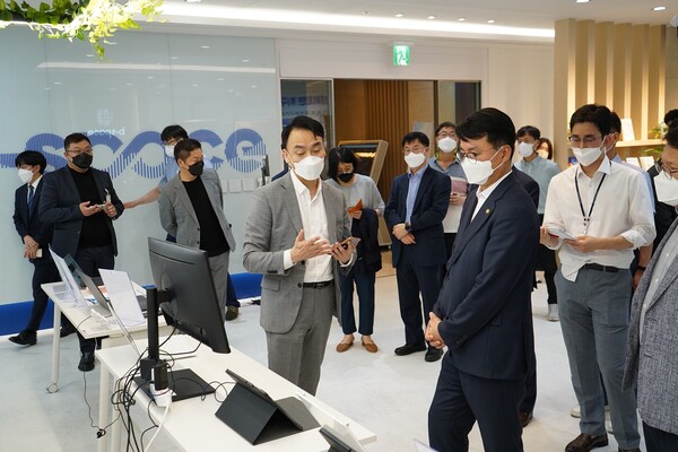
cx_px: 339
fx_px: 678
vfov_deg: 36.9
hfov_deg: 53.1
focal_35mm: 36
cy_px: 226
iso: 500
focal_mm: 36
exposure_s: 1/160
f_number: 4
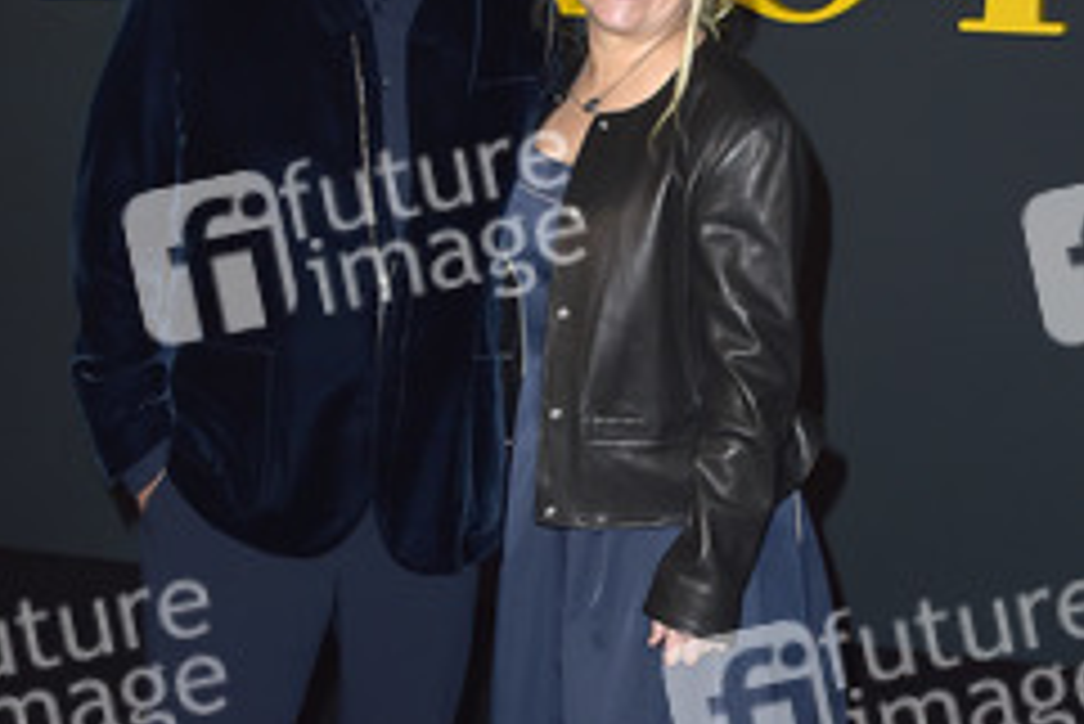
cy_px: 463
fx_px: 1747
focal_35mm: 58
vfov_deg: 23.3
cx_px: 488
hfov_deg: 34.4
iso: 320
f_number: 6.3
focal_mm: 35
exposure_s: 1/250
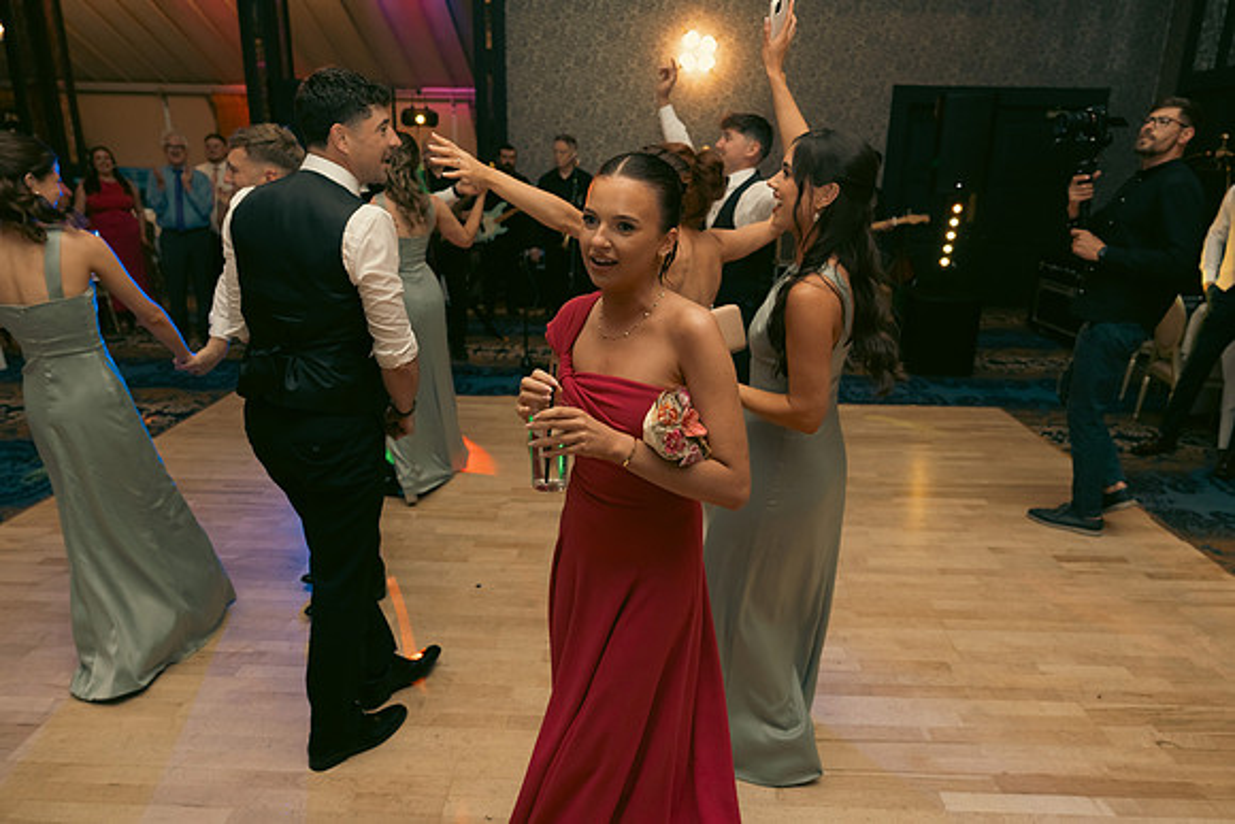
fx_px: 823
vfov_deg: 53.2
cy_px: 412
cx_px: 618
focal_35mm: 24
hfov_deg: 73.7
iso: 2500
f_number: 3.5
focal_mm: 24
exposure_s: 1/200
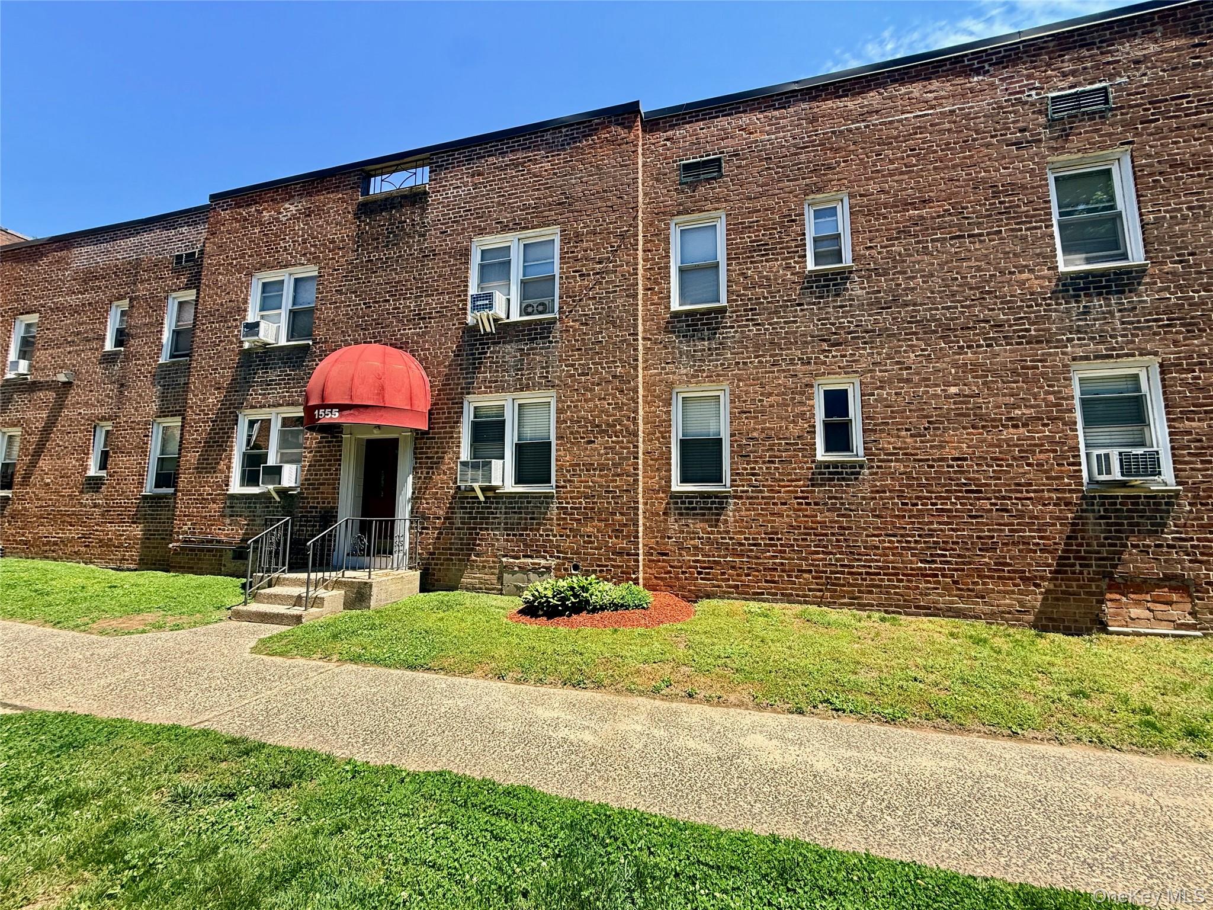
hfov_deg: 102.1
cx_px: 606
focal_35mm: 14
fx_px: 491
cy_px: 455
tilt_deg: +8.3
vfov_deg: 85.7
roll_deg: +0.1
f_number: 2.2
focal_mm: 2.22
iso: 50
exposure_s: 1/644
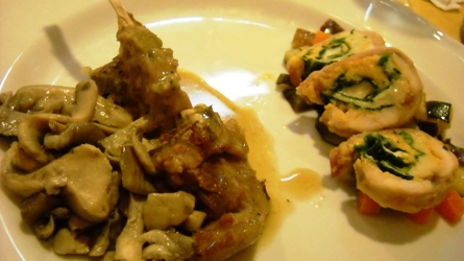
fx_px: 553
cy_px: 147
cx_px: 233
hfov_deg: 45.5
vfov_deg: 26.5
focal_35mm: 45
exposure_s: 1/42
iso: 800
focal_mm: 6.72
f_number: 3.1
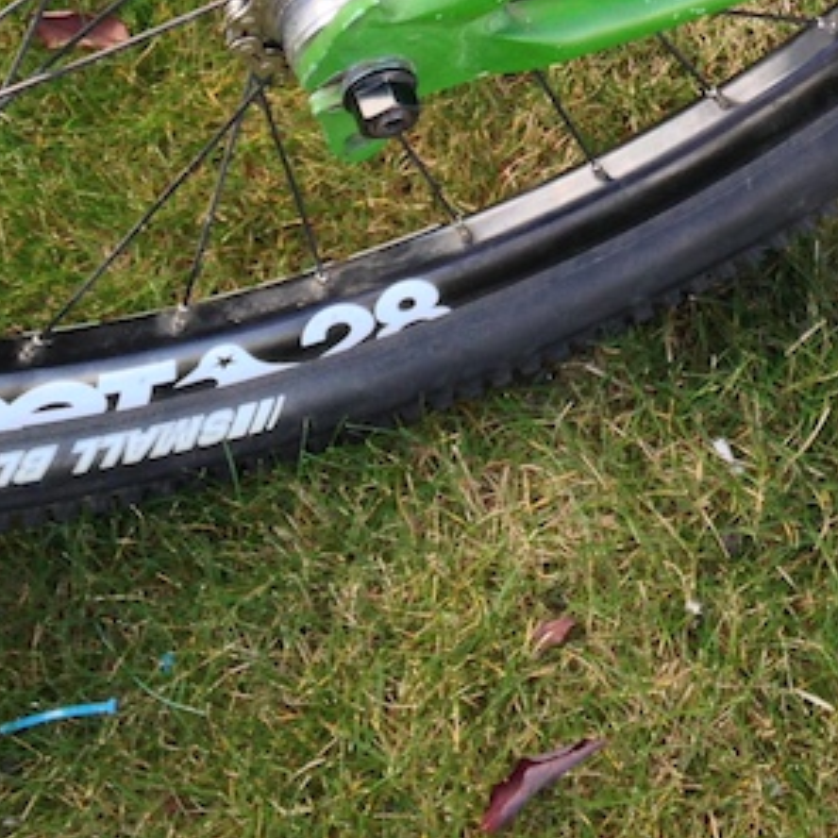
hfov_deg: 17.0
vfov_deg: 16.4
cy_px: -207
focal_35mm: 101
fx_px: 2766
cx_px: 713
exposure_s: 1/120
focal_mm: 4.12
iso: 50
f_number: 2.4
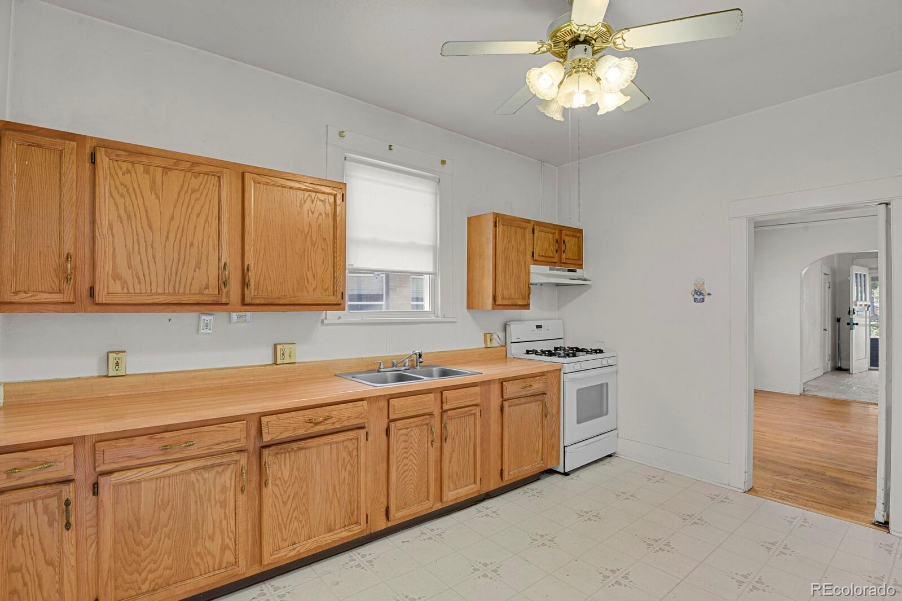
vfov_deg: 70.4
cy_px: 300
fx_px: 426
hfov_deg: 93.3
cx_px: 451
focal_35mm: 17
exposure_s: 2.5
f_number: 8
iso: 250
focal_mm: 17
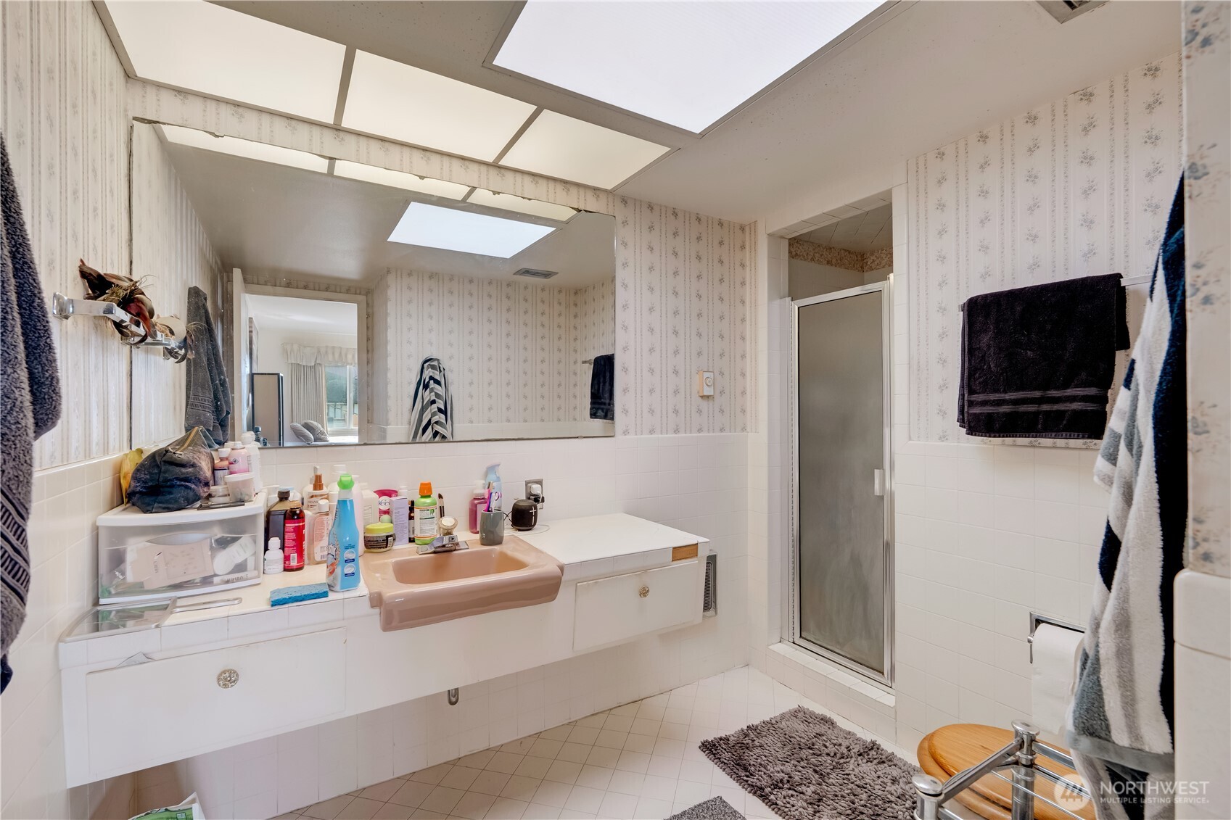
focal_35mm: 16
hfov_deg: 95.0
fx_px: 564
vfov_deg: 72.0
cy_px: 410
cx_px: 616
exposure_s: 1/200
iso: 400
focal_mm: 16.5
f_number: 9
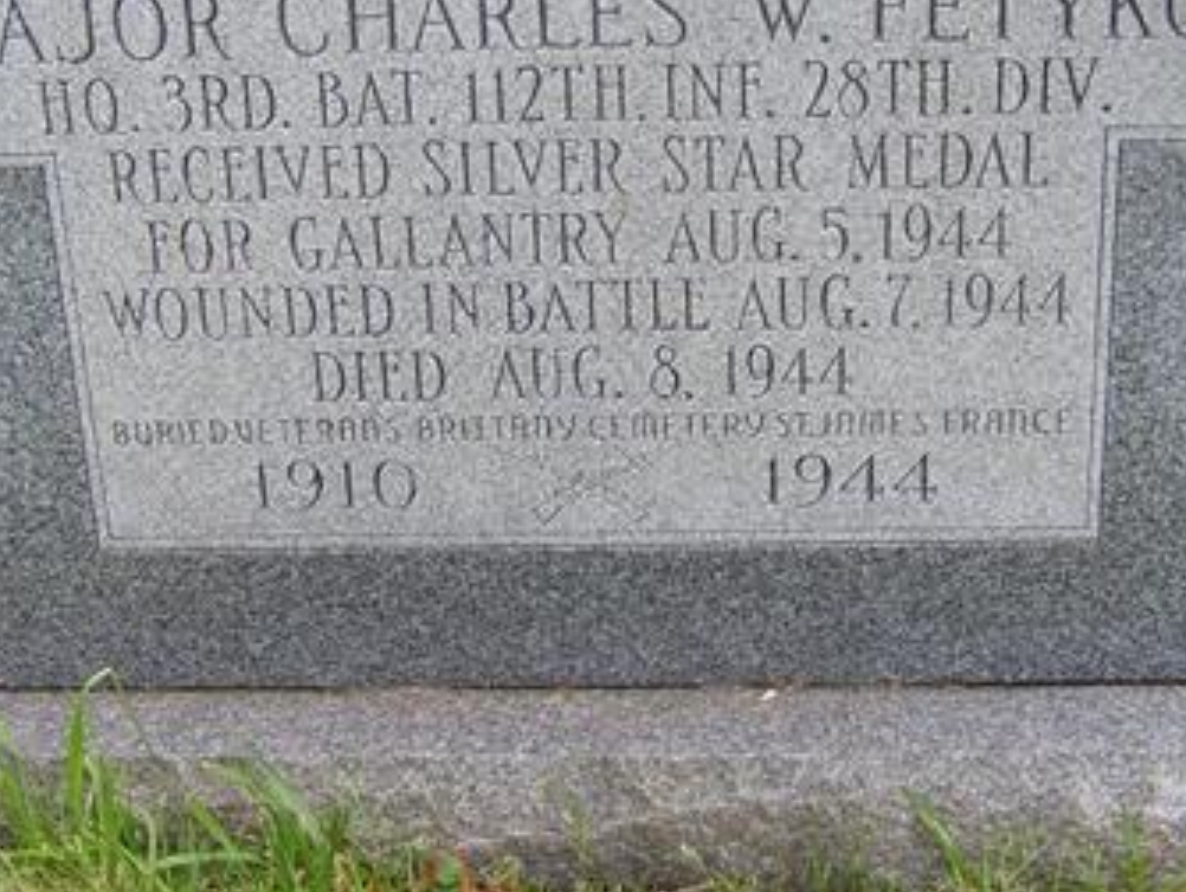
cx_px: 593
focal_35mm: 67
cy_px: 448
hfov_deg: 28.9
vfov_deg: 22.0
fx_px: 2297
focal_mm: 5.8
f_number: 2.8
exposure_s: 1/180
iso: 50
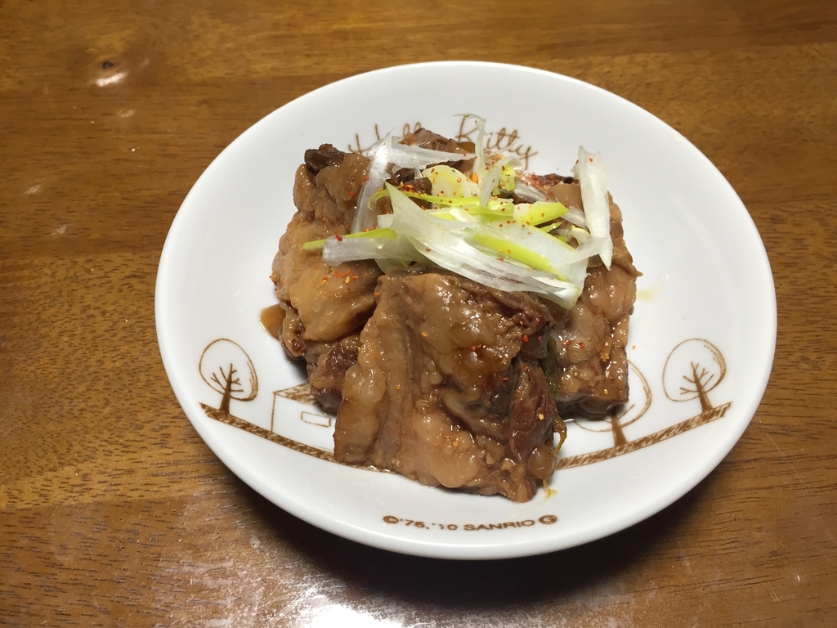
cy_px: 314
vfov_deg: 48.2
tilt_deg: -55.1
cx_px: 418
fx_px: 701
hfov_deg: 61.7
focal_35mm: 29
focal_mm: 4.15
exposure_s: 1/30
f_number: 2.2
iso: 64
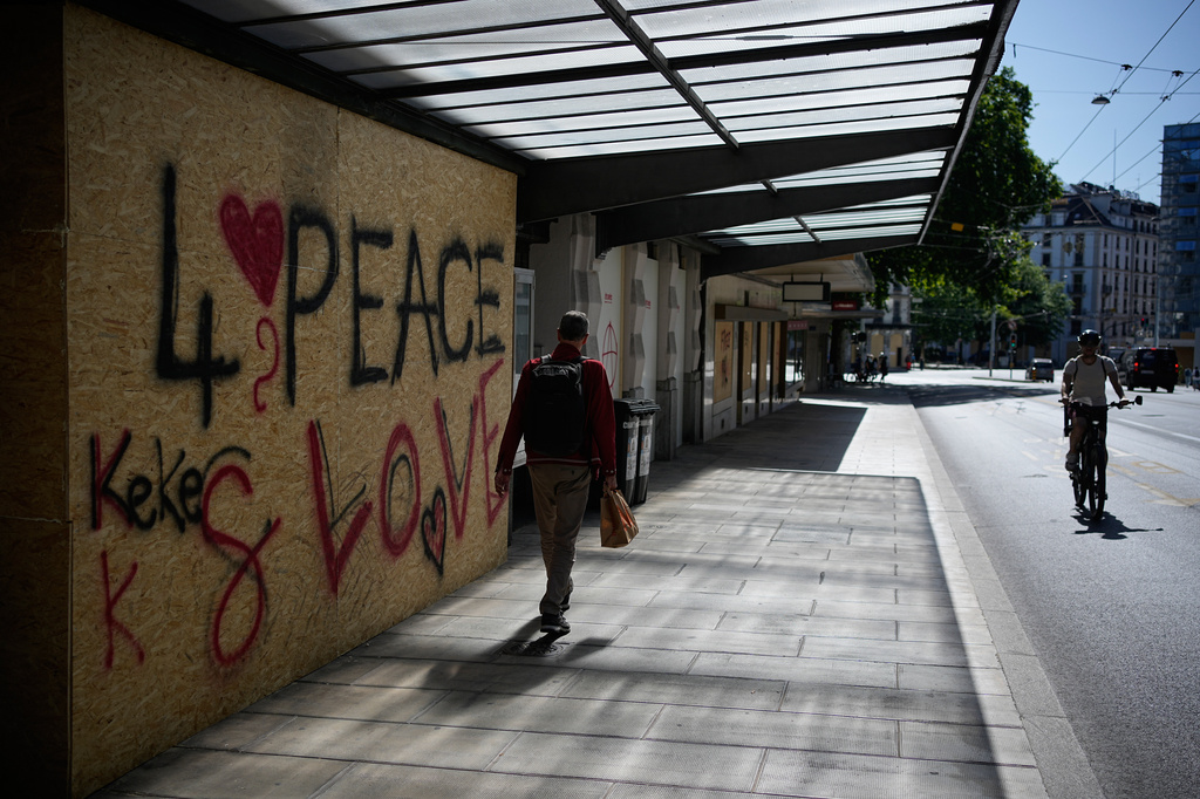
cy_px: 400
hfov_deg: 54.4
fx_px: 1166
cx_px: 600
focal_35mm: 35
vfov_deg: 37.8
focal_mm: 35
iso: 100
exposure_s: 1/2500
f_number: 2.8
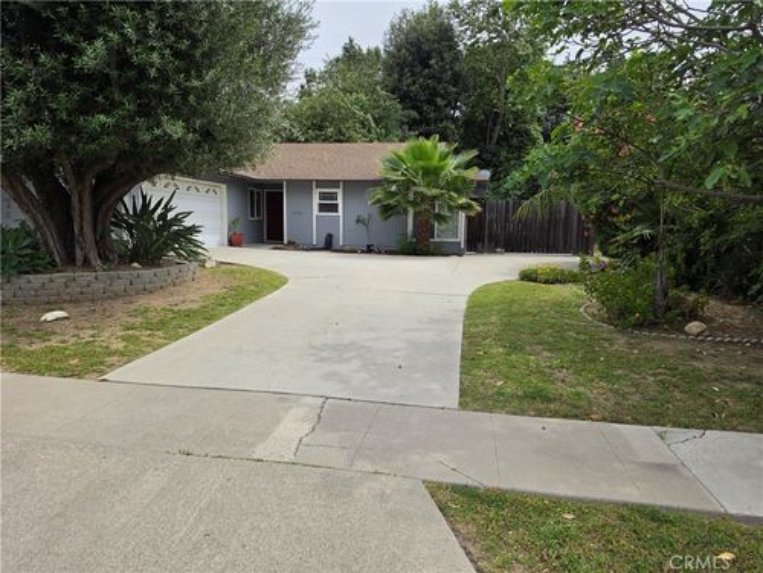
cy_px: 286
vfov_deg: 58.9
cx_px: 382
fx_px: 507
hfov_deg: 73.9
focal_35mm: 23
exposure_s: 1/5955
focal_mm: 6.5
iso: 64
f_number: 1.4
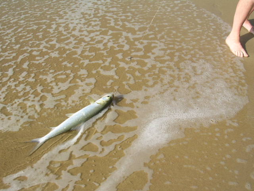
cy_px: 96
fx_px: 279
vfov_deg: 37.7
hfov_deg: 49.0
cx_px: 127
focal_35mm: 38
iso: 100
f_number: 5.6
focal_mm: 5.8
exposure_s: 1/228
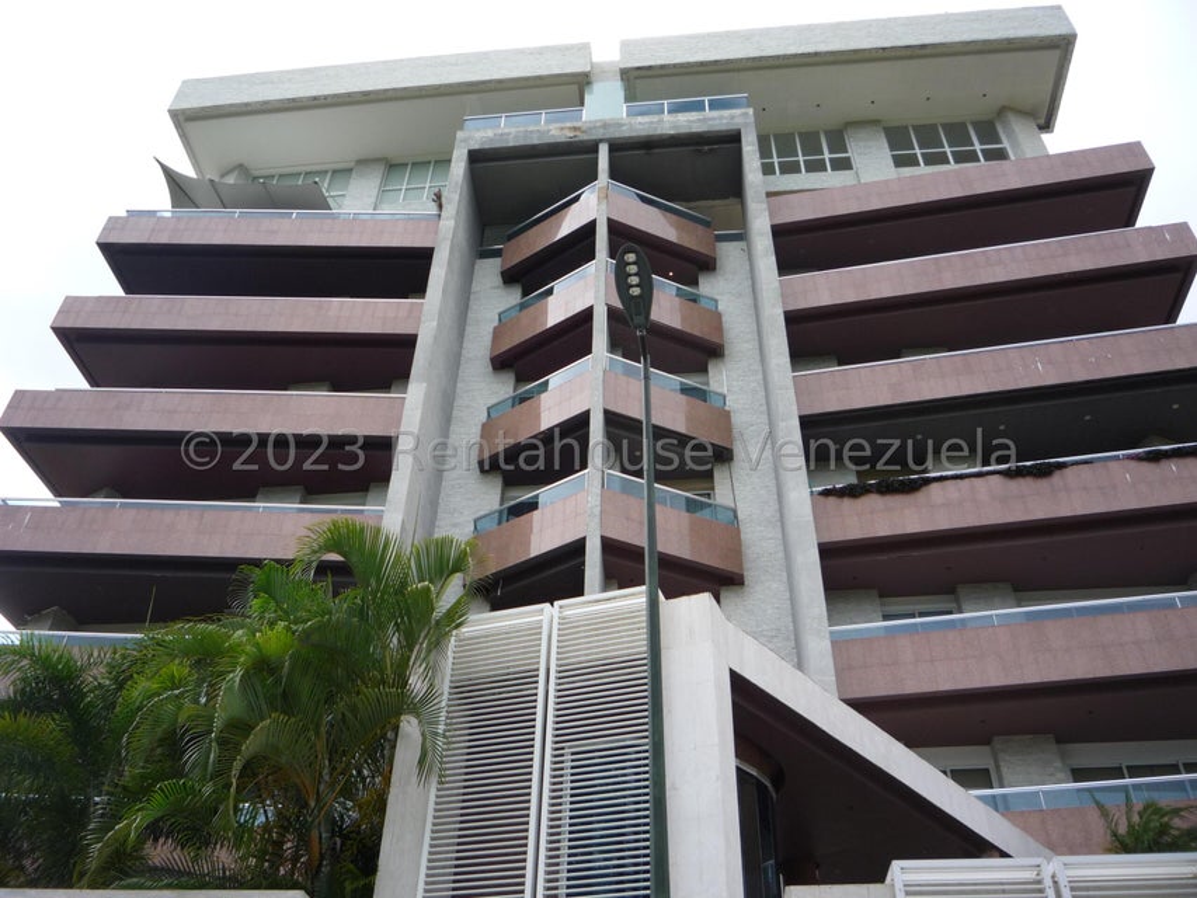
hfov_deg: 60.0
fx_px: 1038
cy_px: 449
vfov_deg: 46.8
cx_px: 598
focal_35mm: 30
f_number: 4
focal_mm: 5.2
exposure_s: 1/320
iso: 100
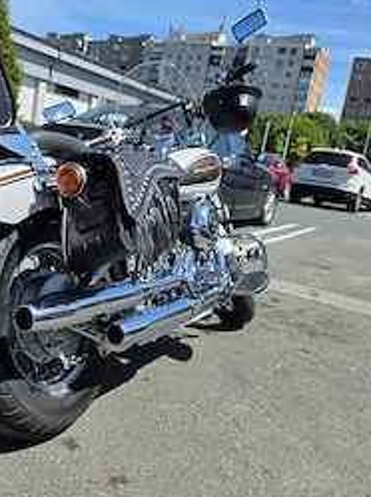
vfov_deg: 50.2
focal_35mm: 37
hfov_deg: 37.8
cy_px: 255
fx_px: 530
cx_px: 104
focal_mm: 6.3
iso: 80
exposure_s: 1/5000
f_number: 1.7
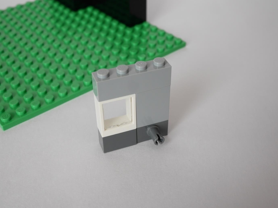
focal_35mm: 42
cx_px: 142
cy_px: 102
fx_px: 337
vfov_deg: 34.4
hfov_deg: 44.8
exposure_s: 1/60
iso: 400
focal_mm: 20
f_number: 6.3
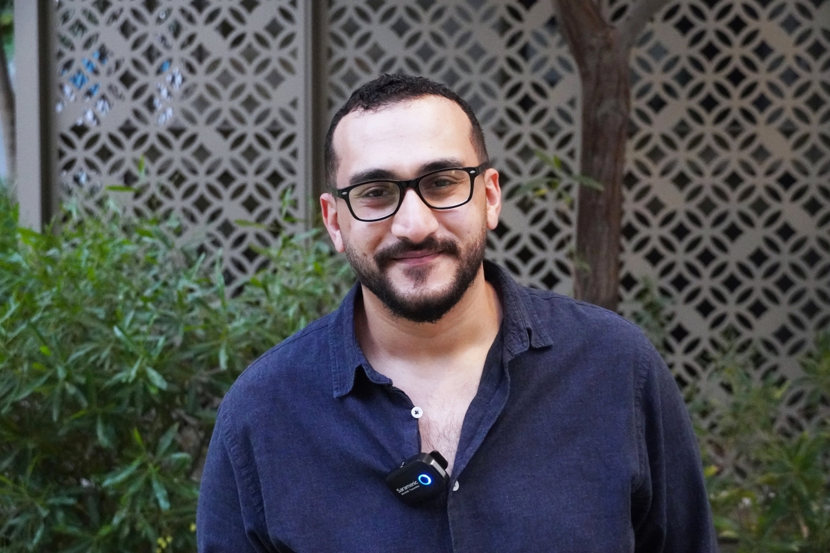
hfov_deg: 33.4
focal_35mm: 60
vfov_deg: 22.6
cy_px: 276
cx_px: 415
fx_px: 1383
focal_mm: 40
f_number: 5
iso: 6400
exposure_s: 1/30
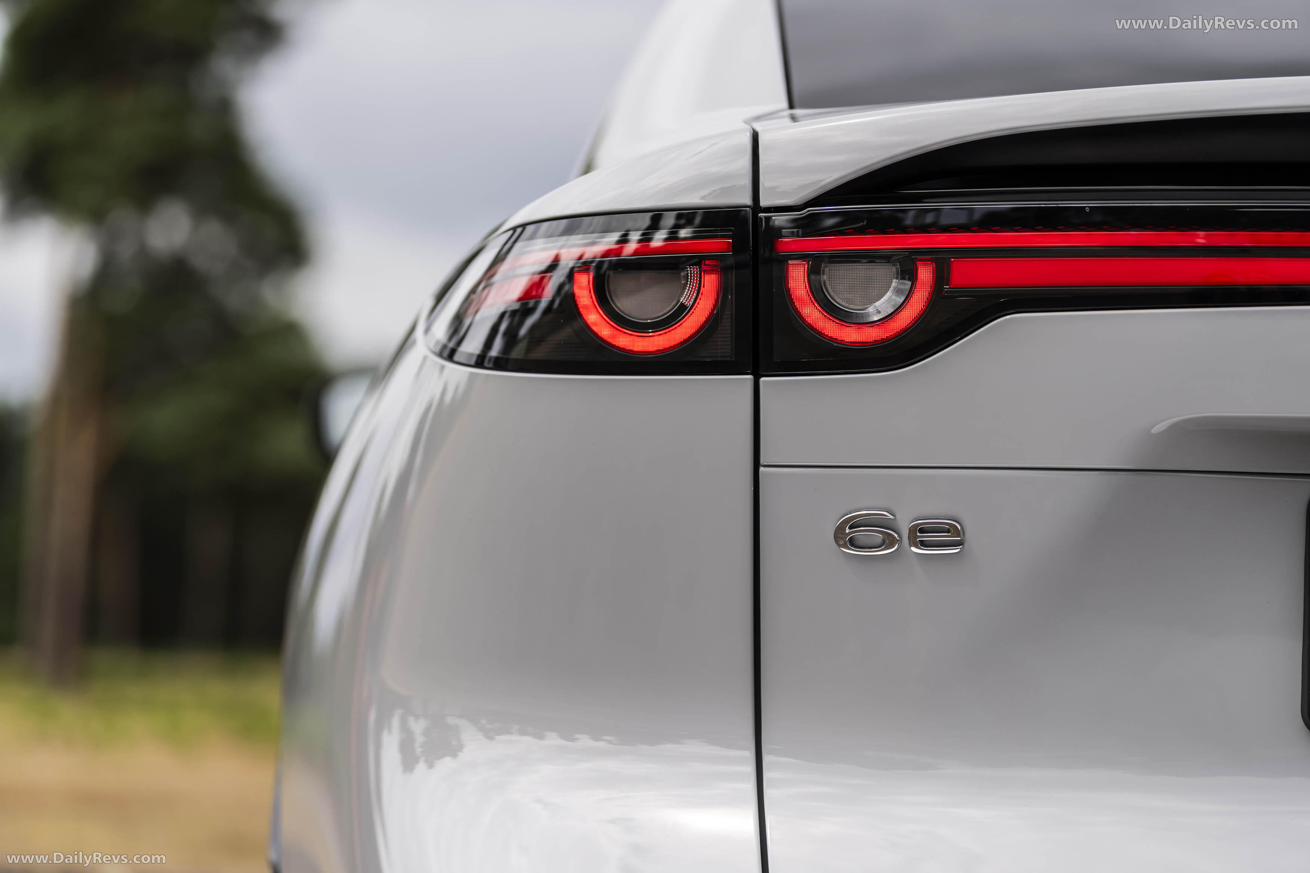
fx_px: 3711
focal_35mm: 102
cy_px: 436
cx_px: 655
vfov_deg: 13.4
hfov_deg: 20.0
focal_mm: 102
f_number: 2.8
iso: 64
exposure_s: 1/640
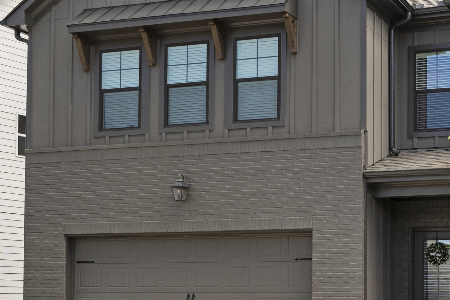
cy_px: 170
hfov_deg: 27.0
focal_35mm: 74
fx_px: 925
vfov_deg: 18.4
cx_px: 341
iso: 400
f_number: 8
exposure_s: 1/500
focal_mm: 32
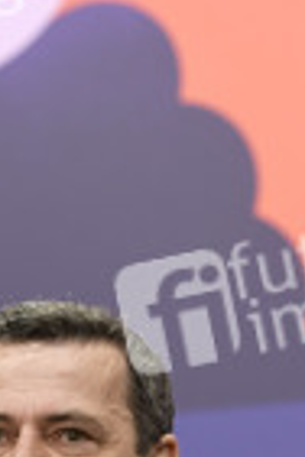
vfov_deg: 7.1
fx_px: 3685
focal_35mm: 290
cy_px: 136
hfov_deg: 4.7
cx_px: -13
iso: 1000
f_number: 3.5
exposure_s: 1/250
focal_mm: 102
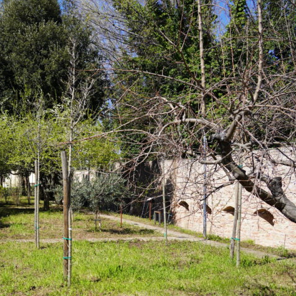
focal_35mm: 44
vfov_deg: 38.1
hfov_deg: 34.6
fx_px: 426
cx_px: -6
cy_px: 184
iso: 100
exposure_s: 1/400
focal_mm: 24
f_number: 5
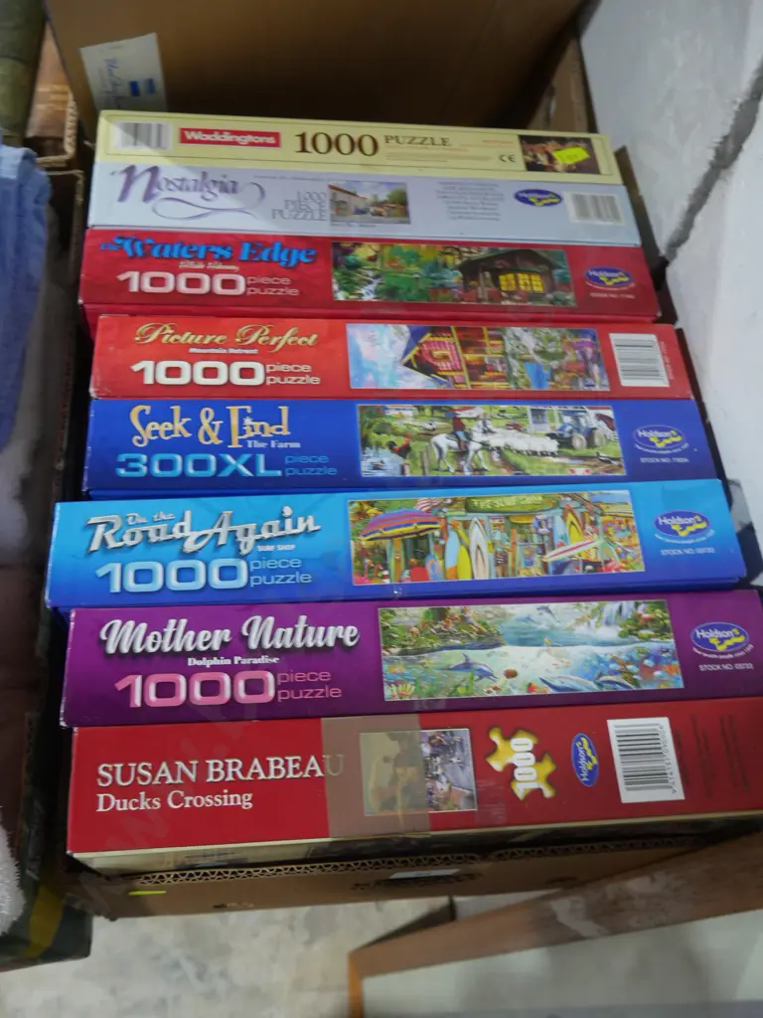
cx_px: 382
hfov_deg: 44.2
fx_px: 940
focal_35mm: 32
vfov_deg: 56.8
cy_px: 509
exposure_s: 1/60
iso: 1250
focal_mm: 16
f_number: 3.6
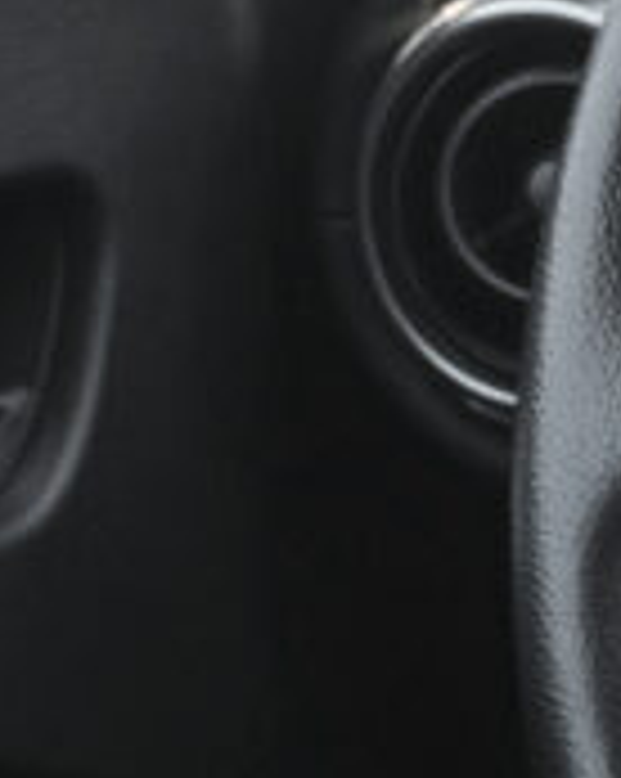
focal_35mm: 284
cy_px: 411
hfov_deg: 5.1
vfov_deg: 6.8
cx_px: 1935
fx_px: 6536
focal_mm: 34.3
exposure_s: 1/80
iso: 2000
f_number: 9
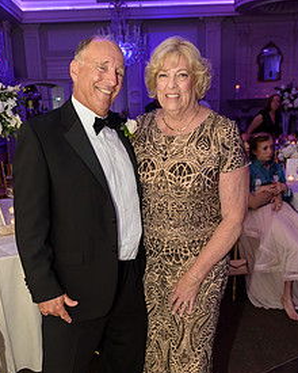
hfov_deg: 34.9
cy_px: 231
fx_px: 474
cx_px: 131
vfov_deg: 42.6
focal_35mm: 43
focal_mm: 28
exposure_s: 1/125
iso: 1600
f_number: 3.2
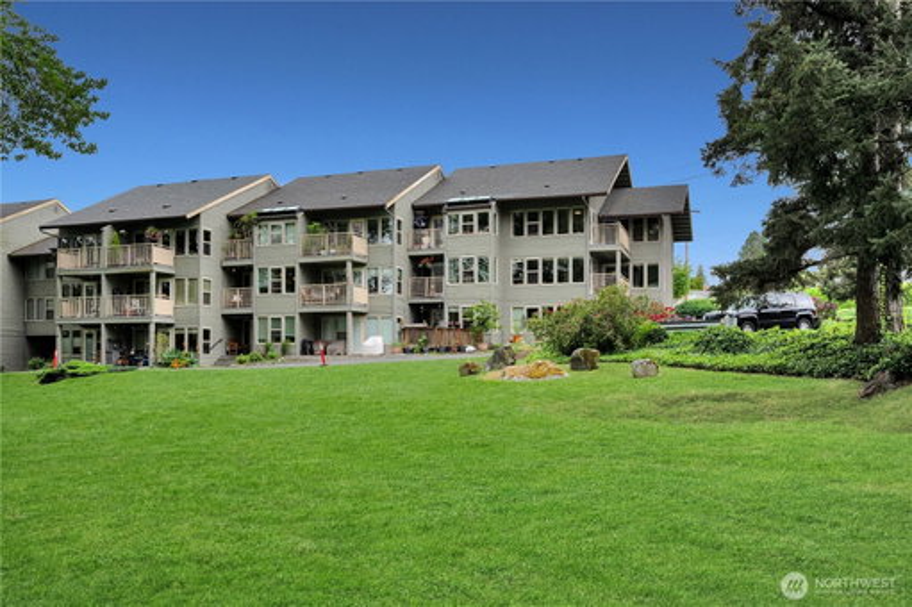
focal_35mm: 30
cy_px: 304
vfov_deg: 43.6
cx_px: 456
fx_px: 759
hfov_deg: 62.0
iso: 1600
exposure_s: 1/640
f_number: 13
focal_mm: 30
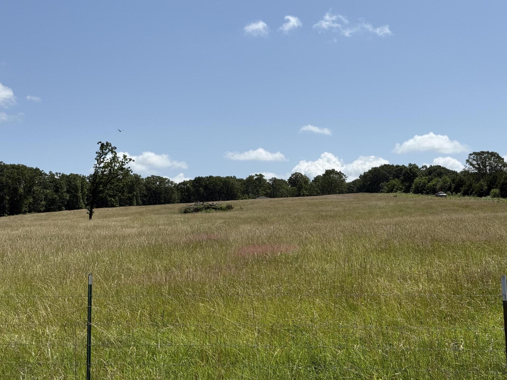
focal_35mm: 48
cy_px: 190
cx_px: 254
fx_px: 703
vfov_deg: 30.3
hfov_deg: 39.7
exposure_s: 1/7874
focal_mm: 6.76
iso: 64
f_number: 1.78
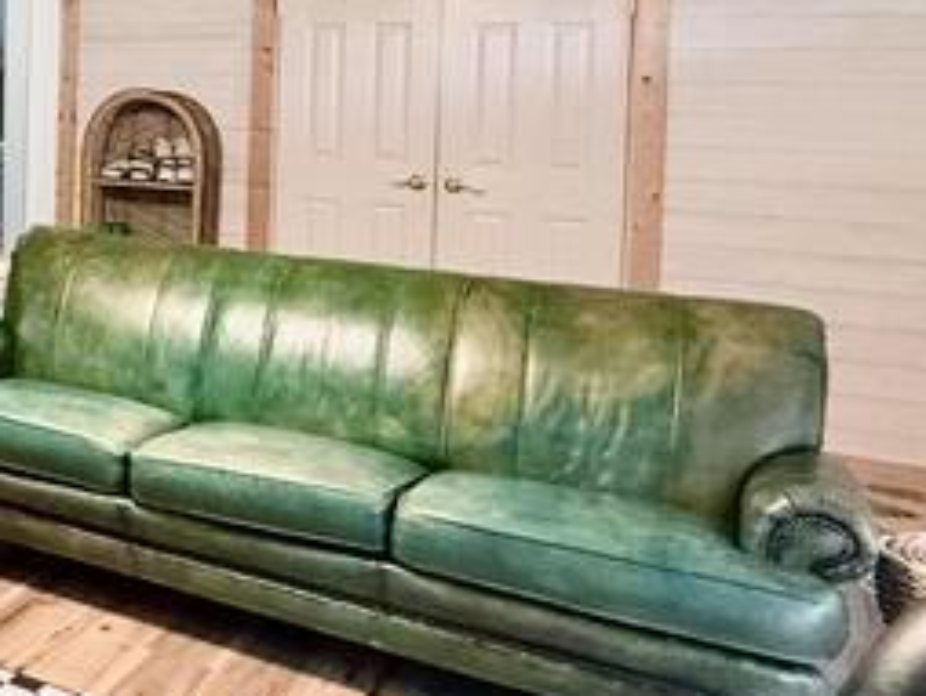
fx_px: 1258
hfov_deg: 28.2
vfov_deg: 29.9
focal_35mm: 47
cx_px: -432
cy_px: 106
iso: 320
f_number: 2.2
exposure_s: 1/120
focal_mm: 2.22
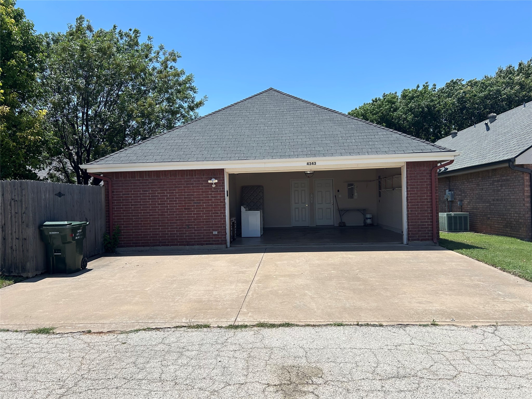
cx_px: 266
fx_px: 400
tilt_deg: +0.6
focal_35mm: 26
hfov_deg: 67.3
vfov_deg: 53.1
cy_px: 200
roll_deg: +1.6
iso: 50
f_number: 1.5
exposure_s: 1/4274
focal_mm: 5.7
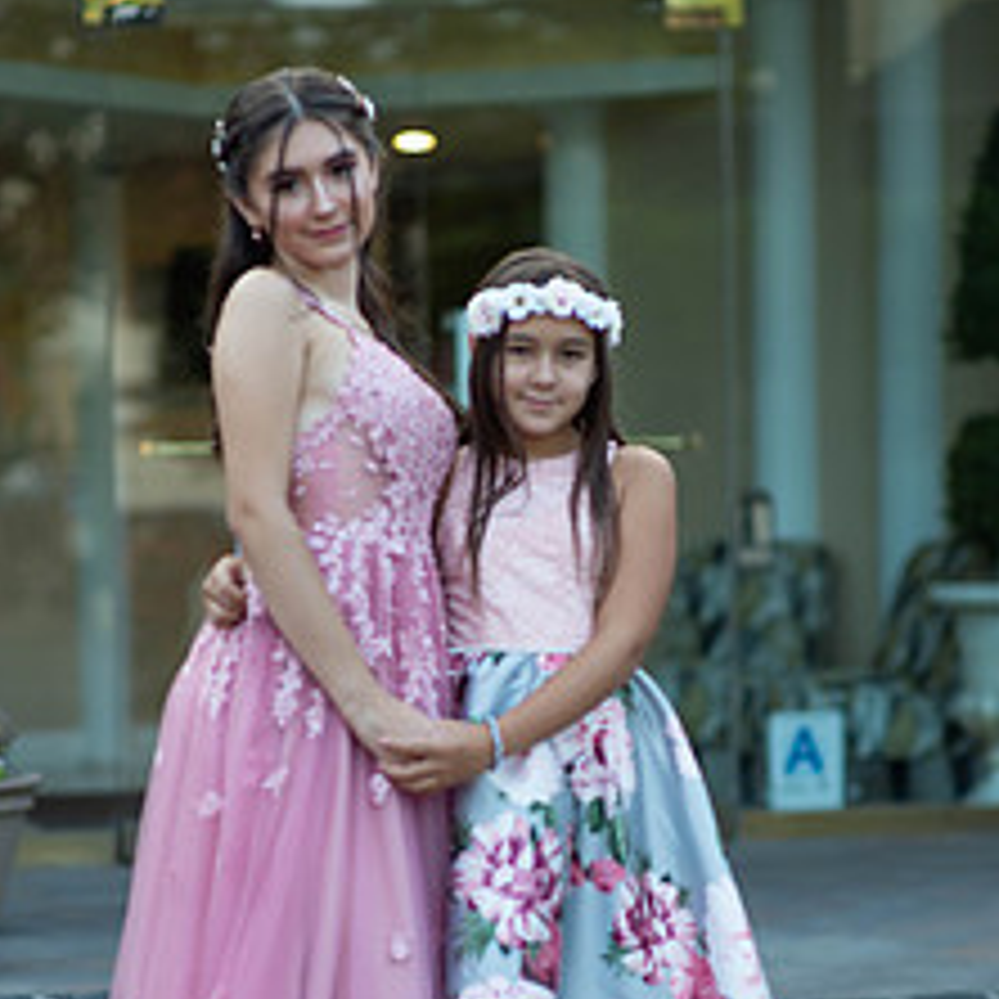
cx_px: 452
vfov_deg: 11.9
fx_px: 4767
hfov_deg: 12.0
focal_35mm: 146
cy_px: 742
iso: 250
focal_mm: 85
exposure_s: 1/800
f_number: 2
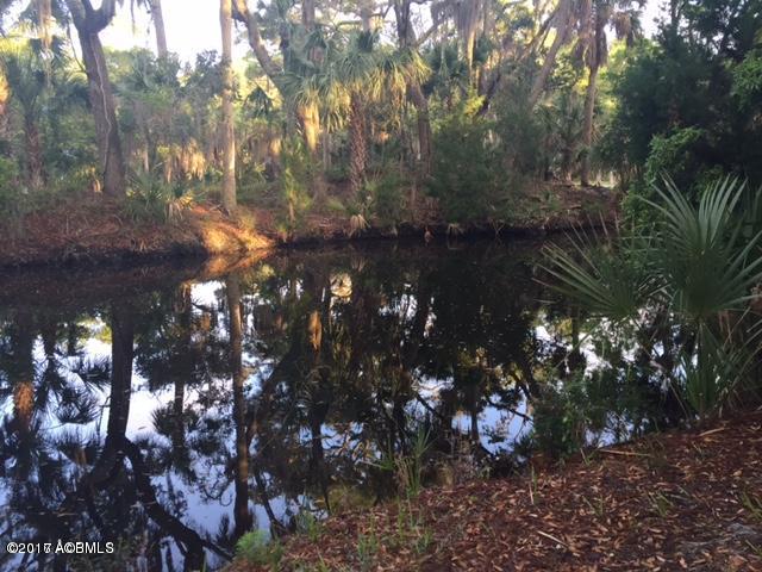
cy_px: 286
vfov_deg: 48.2
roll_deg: -1.4
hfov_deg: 61.7
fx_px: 638
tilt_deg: -10.8
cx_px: 381
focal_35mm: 29
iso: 32
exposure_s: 1/40
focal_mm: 4.15
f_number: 2.2
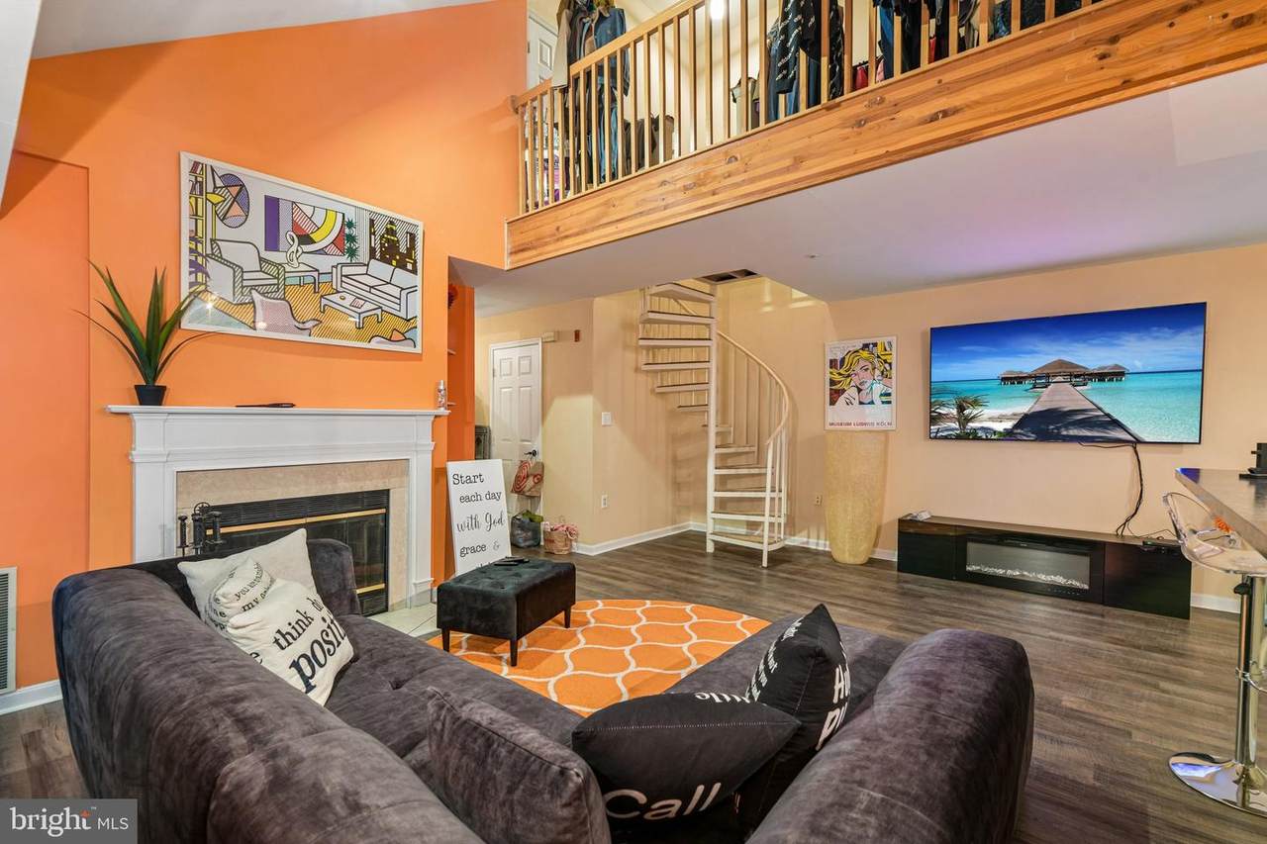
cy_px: 422
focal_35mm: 16
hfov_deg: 96.7
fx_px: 563
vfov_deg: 73.7
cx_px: 634
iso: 400
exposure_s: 1/1.25
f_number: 8
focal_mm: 16
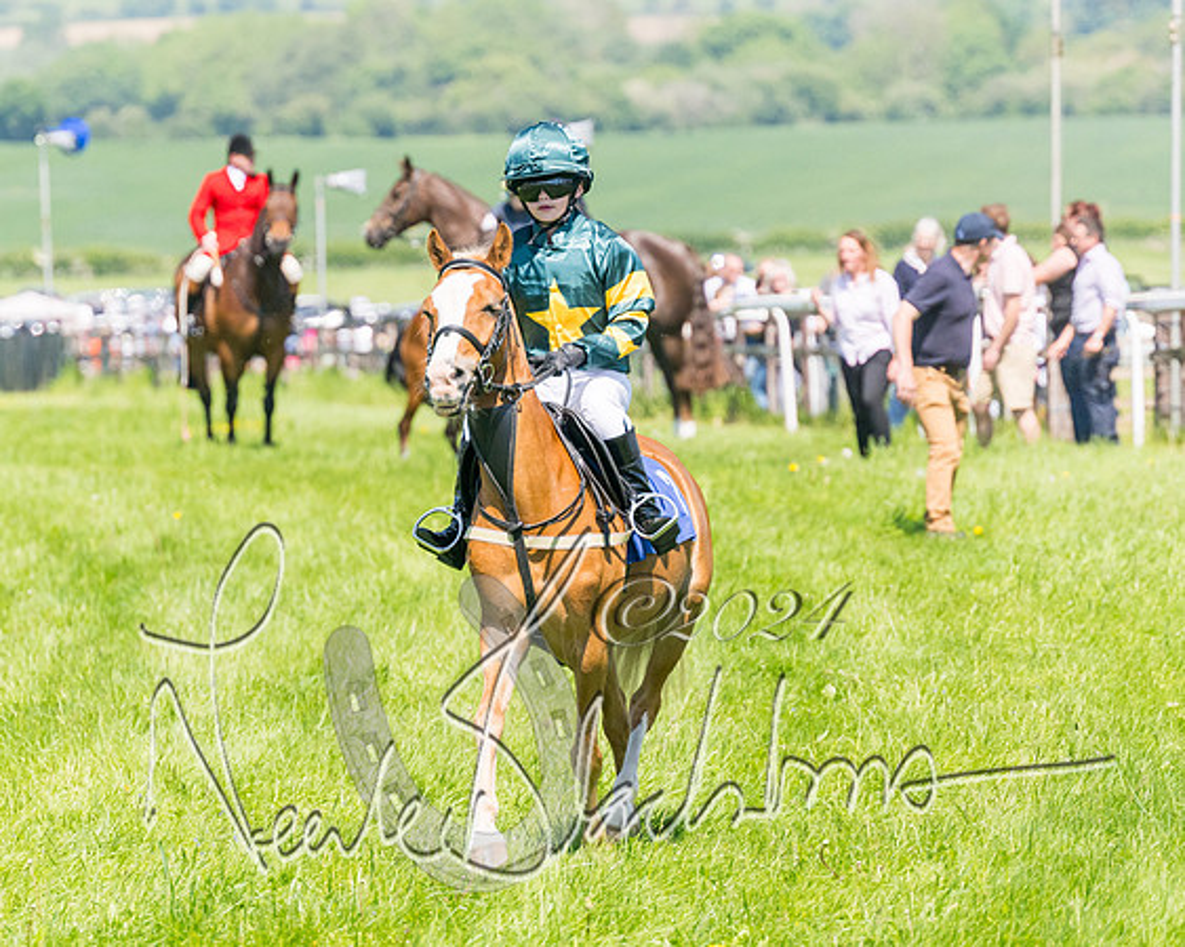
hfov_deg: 7.6
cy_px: 473
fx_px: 8905
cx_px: 569
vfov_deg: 6.1
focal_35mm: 254
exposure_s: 1/6400
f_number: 4
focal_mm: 150
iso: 400
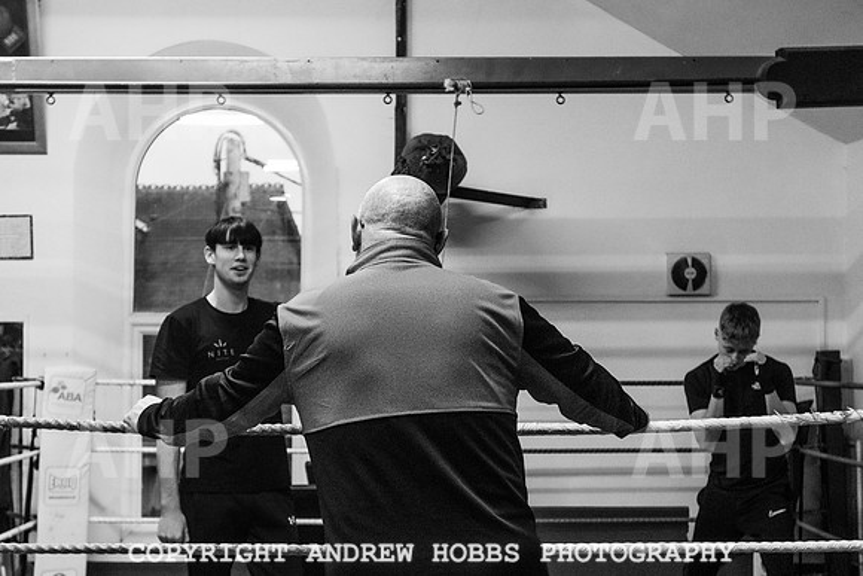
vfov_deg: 23.3
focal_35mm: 58
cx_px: 415
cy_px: 337
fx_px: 1395
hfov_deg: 34.4
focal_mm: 35
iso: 2000
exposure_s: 1/400
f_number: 4
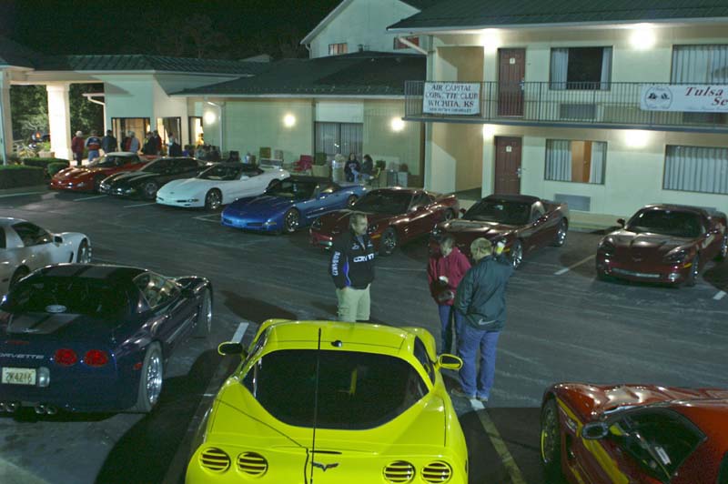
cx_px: 364
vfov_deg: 36.8
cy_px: 242
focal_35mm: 36
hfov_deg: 53.2
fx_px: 727
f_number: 4
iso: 400
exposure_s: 1/3
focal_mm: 24
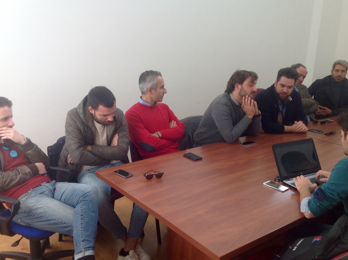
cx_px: 169
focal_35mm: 39
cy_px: 143
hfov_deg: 47.9
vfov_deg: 36.7
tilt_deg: -18.1
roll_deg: -1.7
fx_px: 391
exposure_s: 1/120
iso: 64
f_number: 2.4
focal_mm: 4.28
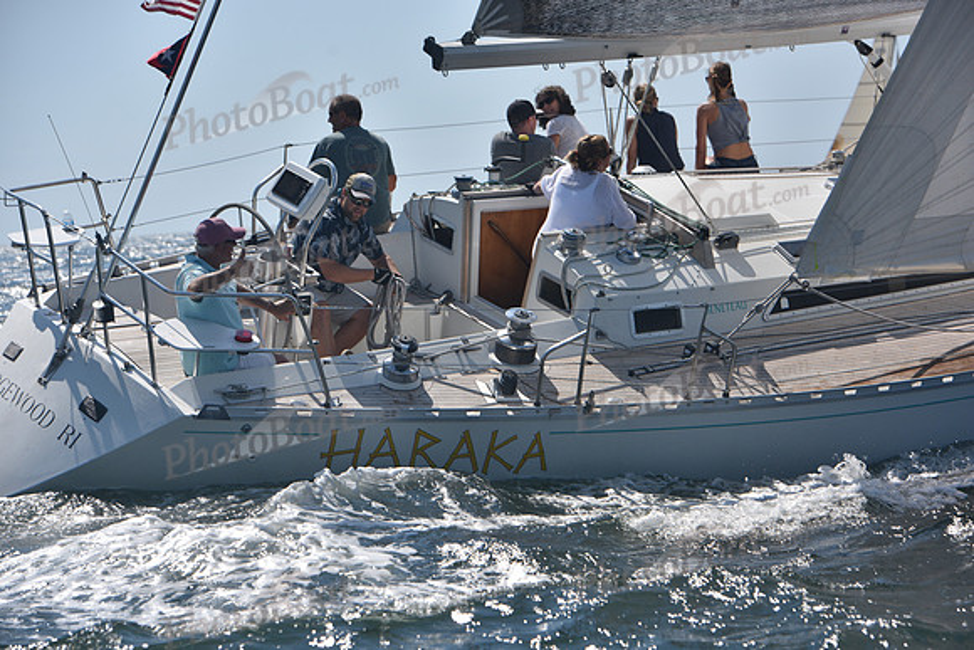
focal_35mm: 116
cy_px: 325
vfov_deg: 11.8
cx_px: 487
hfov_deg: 17.6
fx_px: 3139
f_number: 6.3
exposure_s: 1/1000
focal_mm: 116
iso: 250
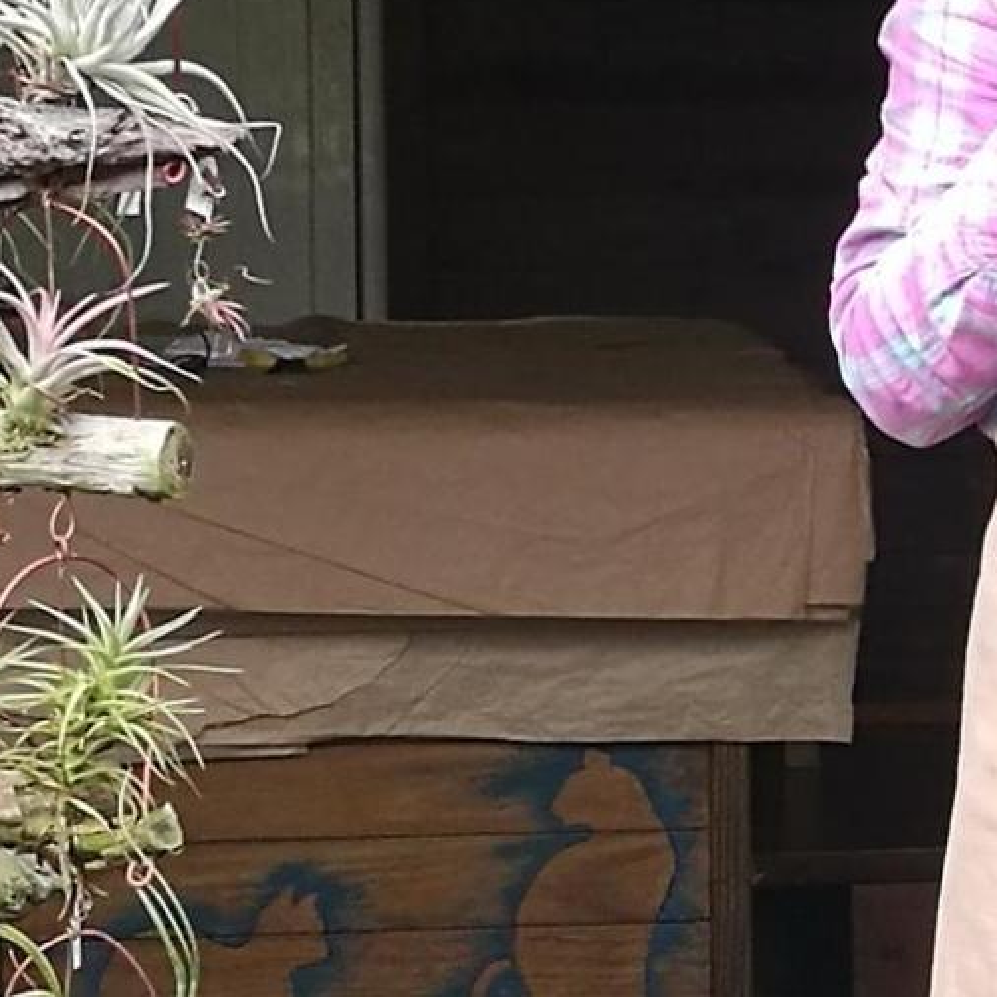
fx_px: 5181
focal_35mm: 159
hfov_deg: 10.9
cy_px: 466
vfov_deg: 11.0
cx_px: 1076
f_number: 2.2
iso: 50
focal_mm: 4.5
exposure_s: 1/100
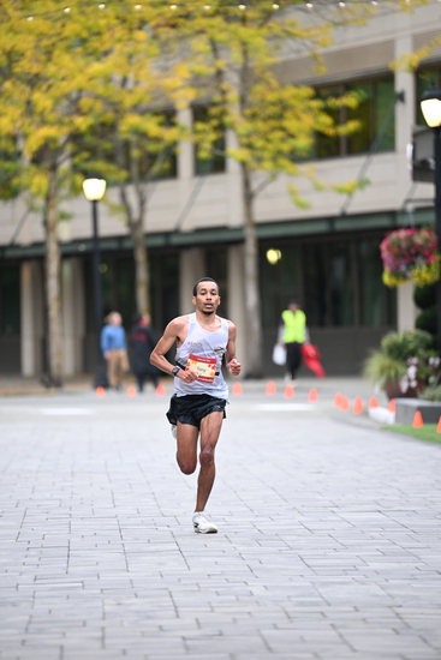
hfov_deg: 6.9
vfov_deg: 10.3
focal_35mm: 200
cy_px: 330
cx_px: 220
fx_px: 3672
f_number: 2.8
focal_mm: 200
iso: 1600
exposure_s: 1/640
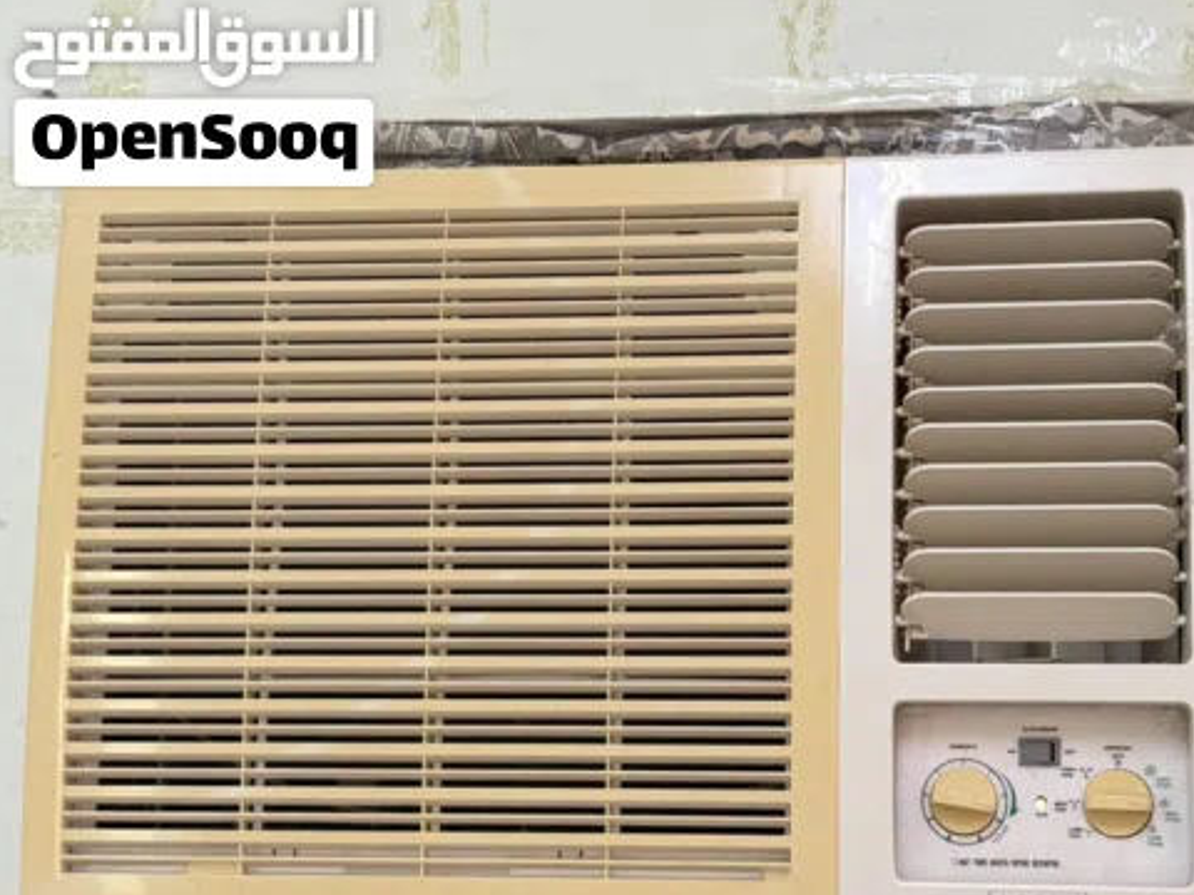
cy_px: 544
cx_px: 749
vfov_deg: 43.9
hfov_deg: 56.1
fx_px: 1104
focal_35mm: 32
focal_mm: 6.76
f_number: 1.78
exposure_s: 1/50
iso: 320
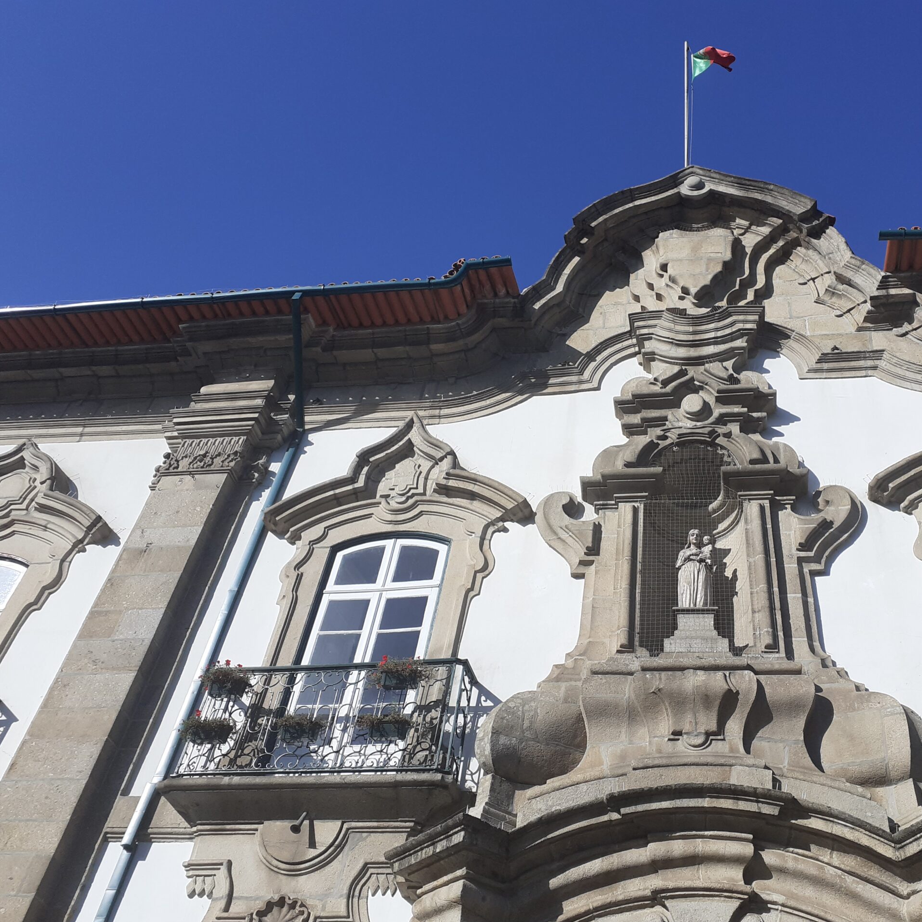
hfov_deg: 50.3
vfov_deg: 51.1
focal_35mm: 32
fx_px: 964
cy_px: 461
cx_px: 602
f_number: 1.9
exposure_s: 1/2481
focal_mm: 3.6
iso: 40
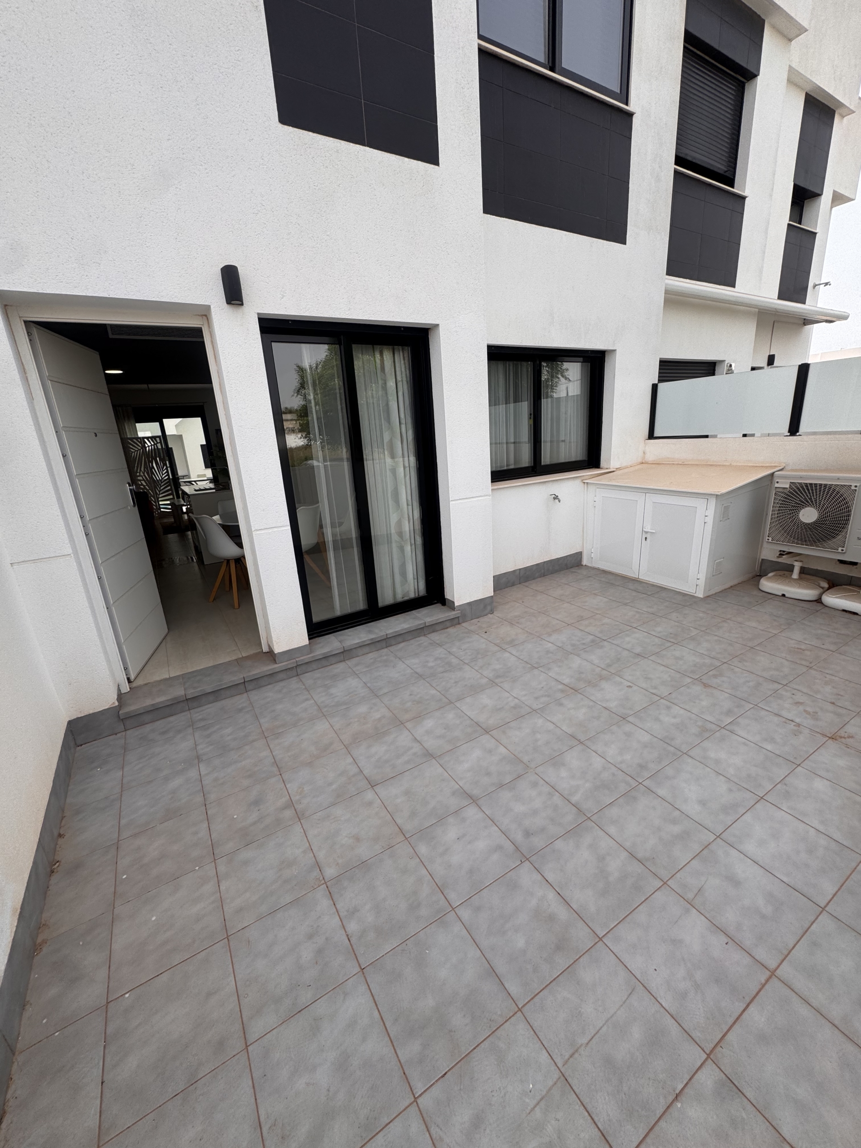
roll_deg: +3.1
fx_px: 464
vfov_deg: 102.1
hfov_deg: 85.7
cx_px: 430
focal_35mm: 14
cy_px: 574
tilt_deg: -15.8
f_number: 2.2
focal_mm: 2.22
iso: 40
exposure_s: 1/968
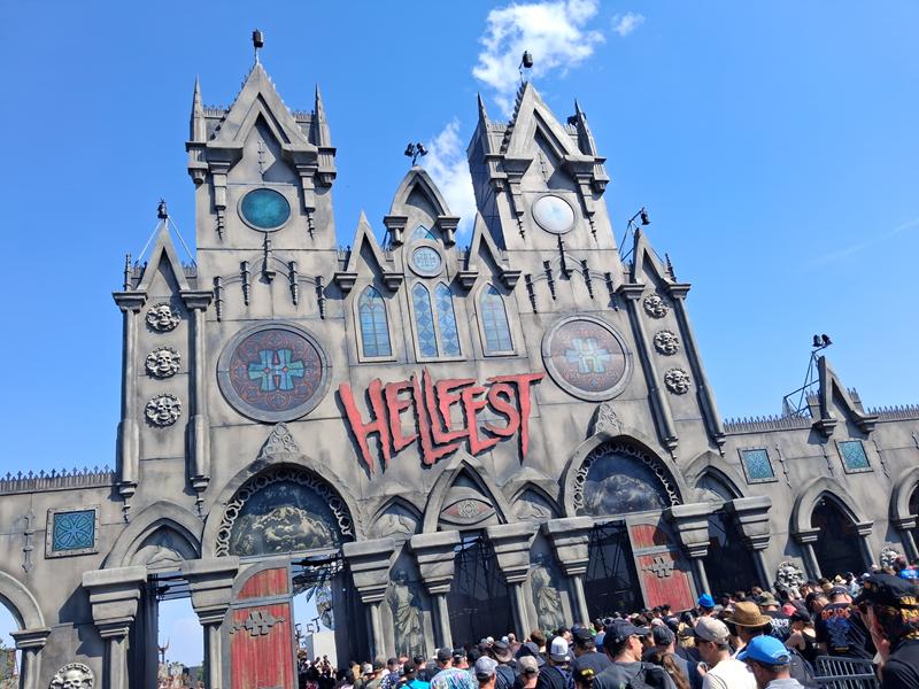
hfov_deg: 65.3
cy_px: 344
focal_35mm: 27
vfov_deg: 51.4
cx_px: 460
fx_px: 717
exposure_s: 1/431
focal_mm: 4
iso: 20
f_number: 1.8
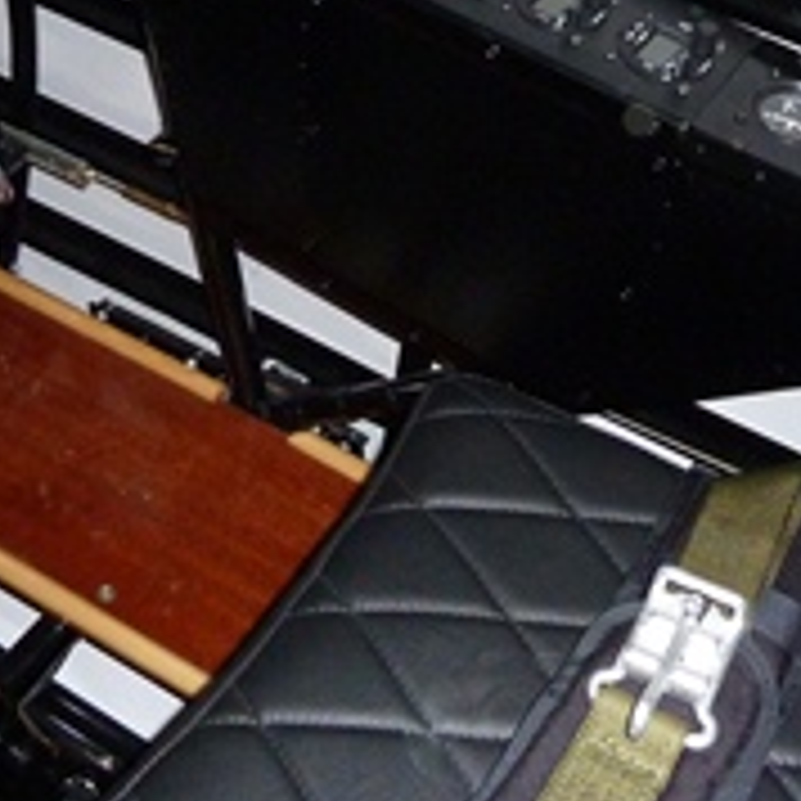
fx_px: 1623
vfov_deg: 27.4
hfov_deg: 27.7
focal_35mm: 62
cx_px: 450
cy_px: 205
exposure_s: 1/30
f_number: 3.3
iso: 400
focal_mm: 4.1
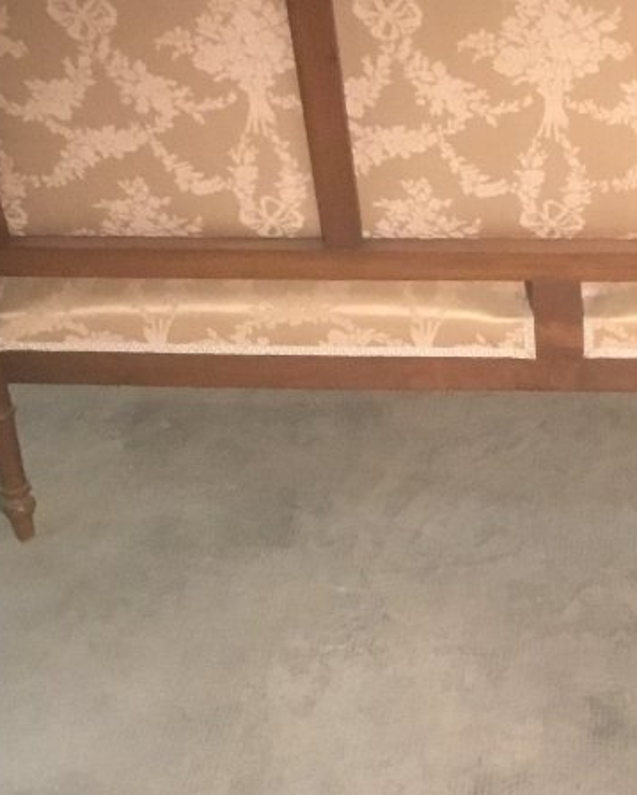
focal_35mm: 81
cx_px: 490
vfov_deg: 23.5
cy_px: 483
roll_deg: +0.9
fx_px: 1907
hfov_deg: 18.8
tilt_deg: -32.0
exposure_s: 1/33
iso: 250
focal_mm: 3.3
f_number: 2.4
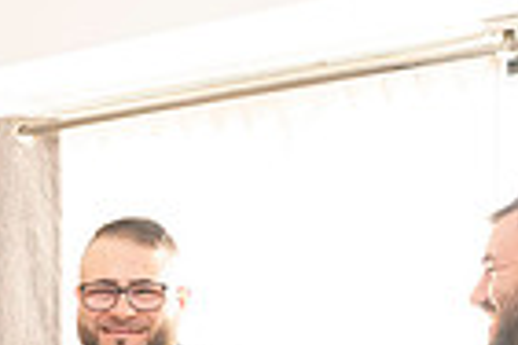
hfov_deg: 20.0
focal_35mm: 99
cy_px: 495
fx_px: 1424
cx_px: 11
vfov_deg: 13.2
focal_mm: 24
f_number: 2.8
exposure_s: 1/100
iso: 800
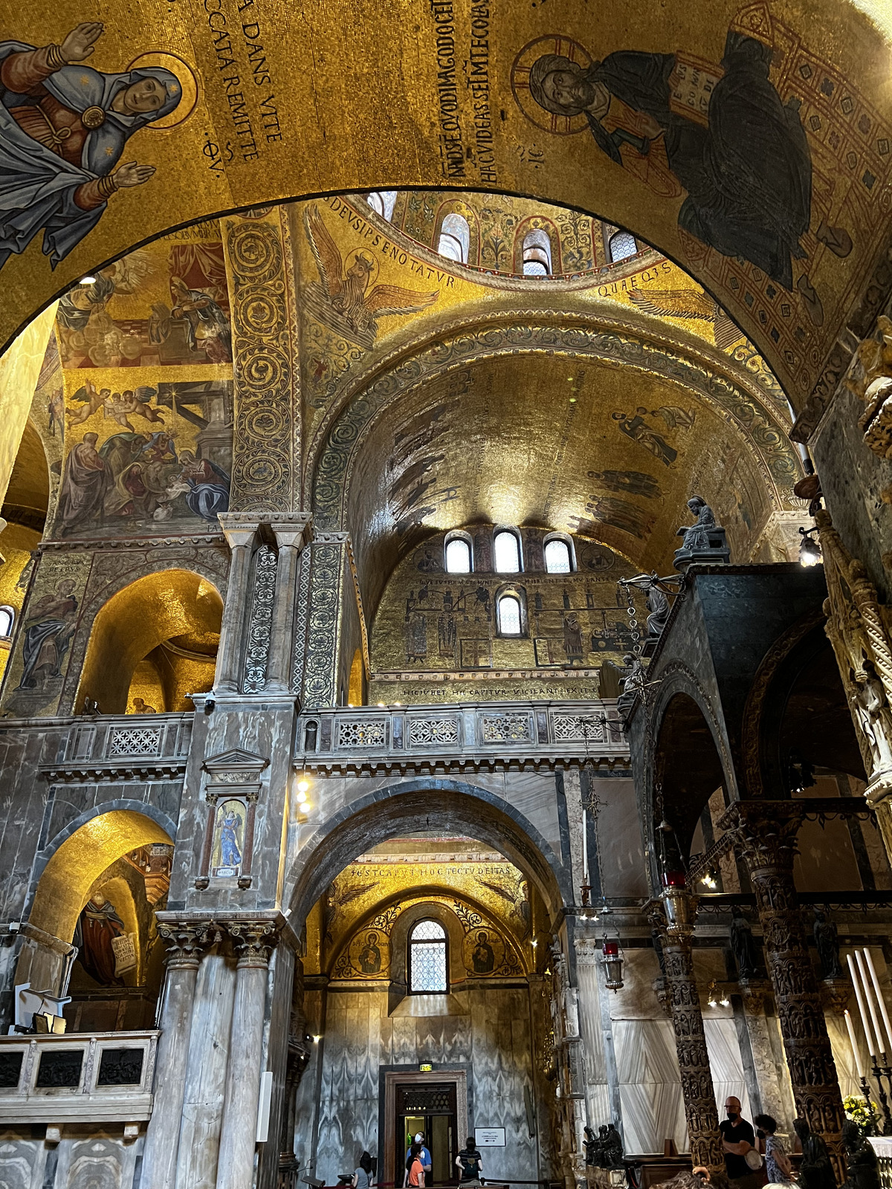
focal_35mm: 26
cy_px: 594
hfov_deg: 53.1
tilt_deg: +30.7
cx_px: 446
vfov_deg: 67.3
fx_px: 893
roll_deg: +2.0
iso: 500
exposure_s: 1/50
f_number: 1.5
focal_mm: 5.7
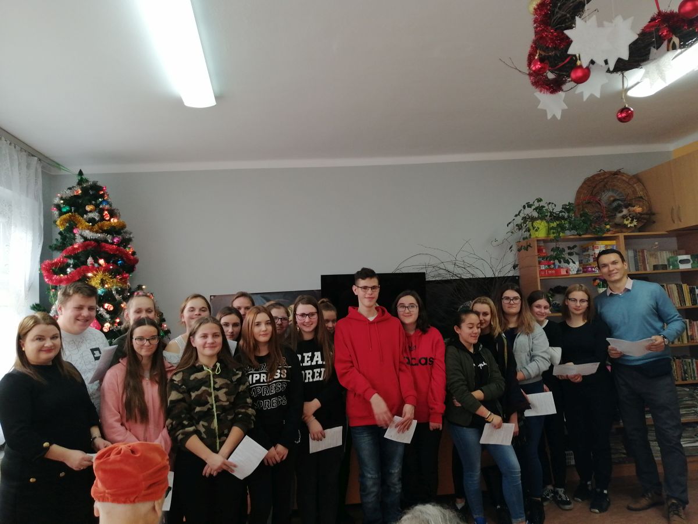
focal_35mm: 26
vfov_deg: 53.1
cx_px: 349
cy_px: 262
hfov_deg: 67.3
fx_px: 524
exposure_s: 1/33.3
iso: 100
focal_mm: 3.95
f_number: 1.8
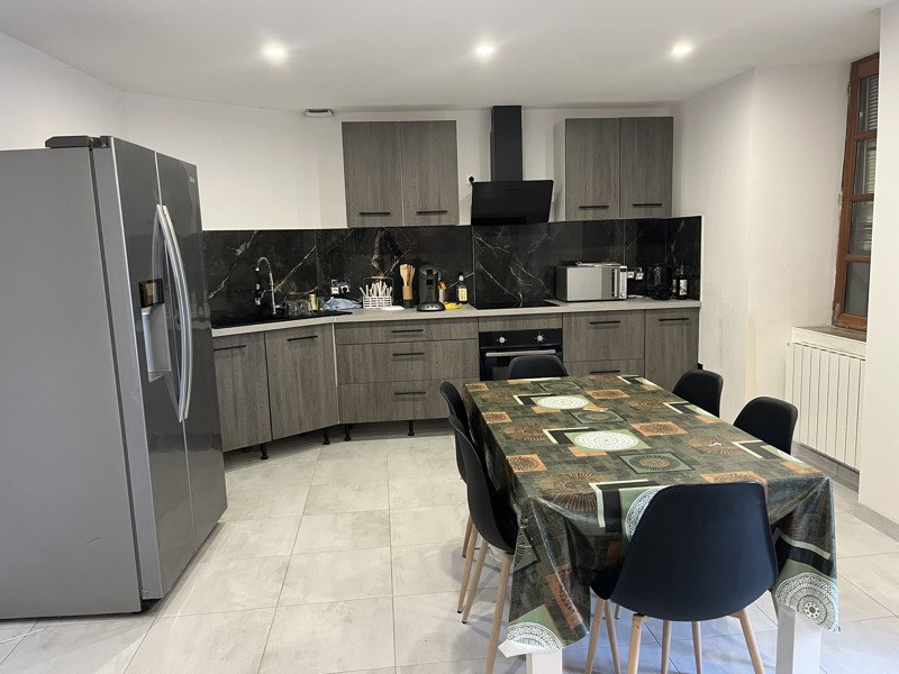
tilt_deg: -9.2
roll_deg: +2.4
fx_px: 675
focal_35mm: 26
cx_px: 450
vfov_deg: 53.1
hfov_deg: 67.3
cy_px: 337
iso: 200
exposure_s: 1/60
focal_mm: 5.1
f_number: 1.6
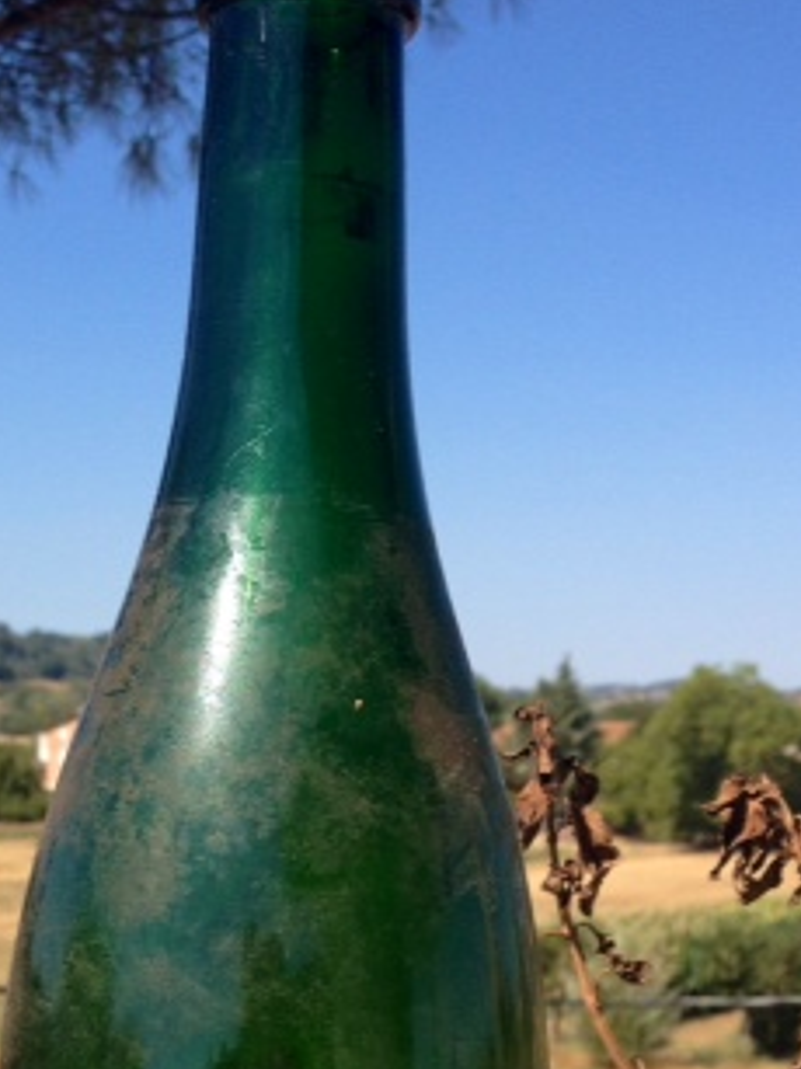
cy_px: 1034
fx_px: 2254
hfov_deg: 20.1
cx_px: 310
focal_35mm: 73
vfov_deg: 25.5
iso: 64
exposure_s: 1/1346
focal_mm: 4.28
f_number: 2.4
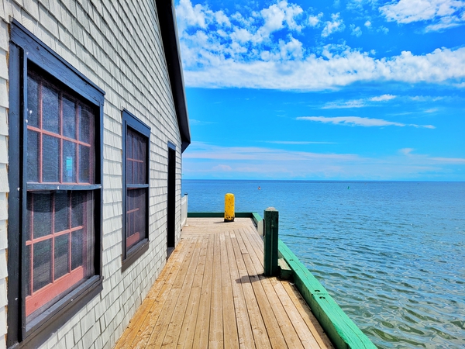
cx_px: 232
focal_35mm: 26
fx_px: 349
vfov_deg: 53.1
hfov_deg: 67.3
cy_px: 174
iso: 40
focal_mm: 5.4
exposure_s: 1/4692
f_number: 1.8
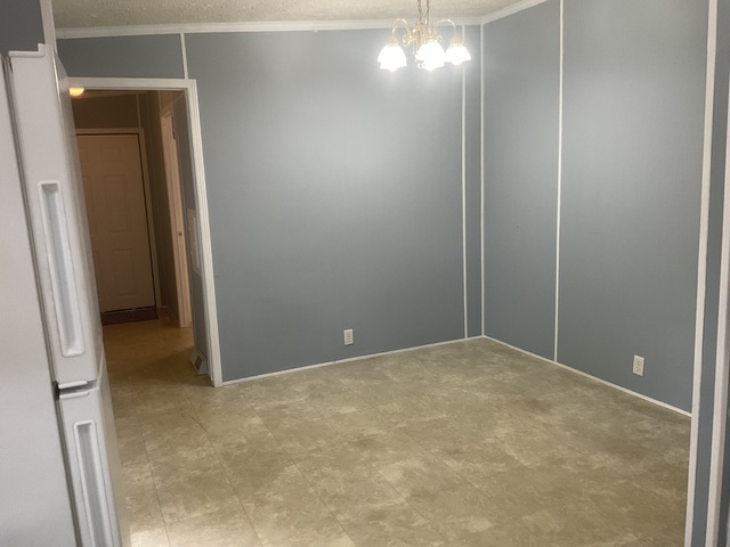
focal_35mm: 29
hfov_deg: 61.7
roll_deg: +1.7
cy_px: 274
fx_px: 612
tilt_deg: -10.9
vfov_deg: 48.2
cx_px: 365
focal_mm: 3
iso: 64
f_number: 1.8
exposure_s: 1/60
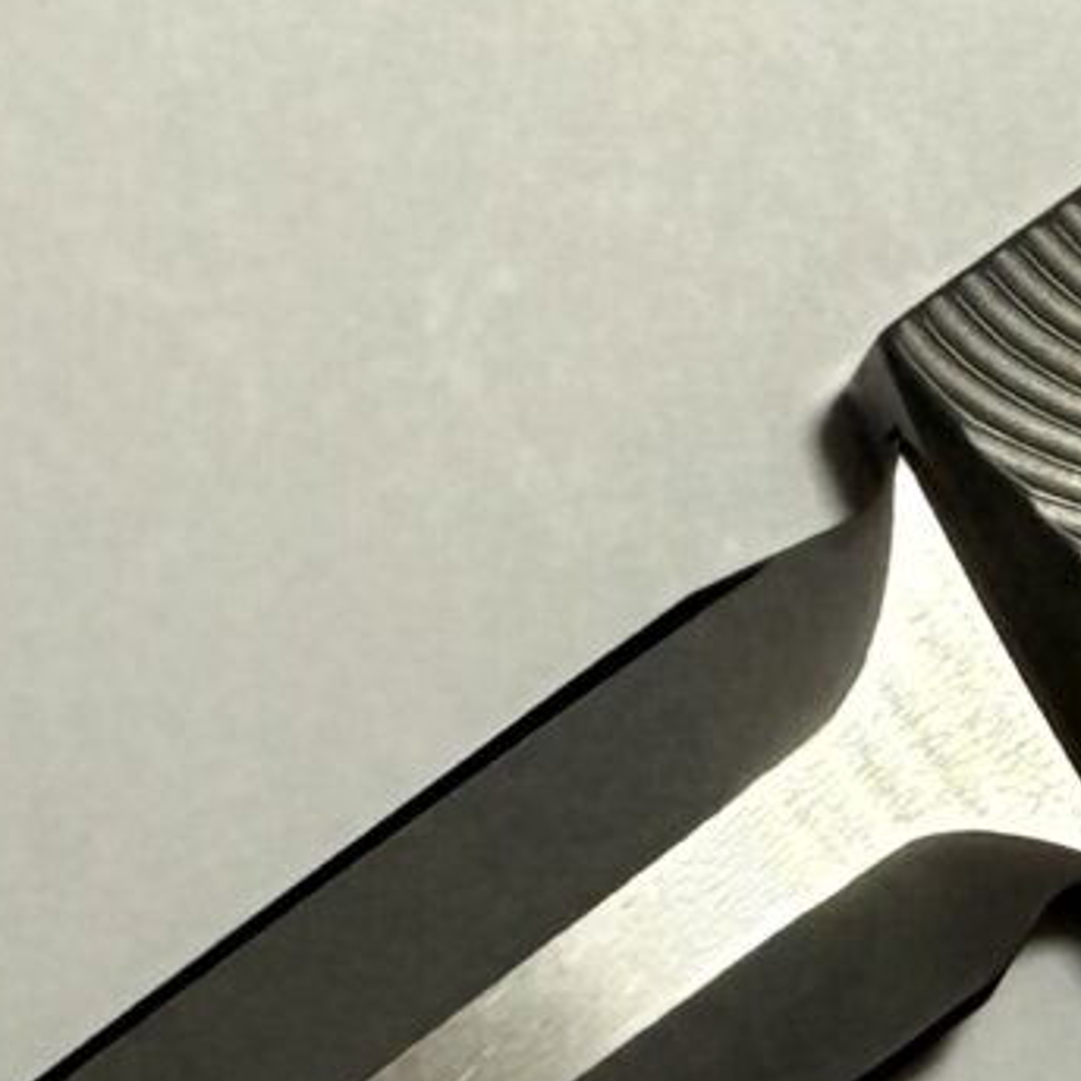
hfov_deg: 10.9
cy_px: 462
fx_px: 5582
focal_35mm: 158
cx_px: 1166
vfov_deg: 11.1
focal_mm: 2.22
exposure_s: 1/1621
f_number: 2.2
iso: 64
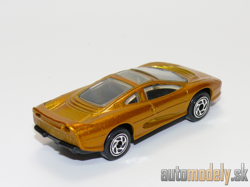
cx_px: 125
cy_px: 94
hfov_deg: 19.1
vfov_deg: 14.4
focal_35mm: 103
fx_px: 744
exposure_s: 1/30
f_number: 4
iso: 100
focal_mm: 13.5
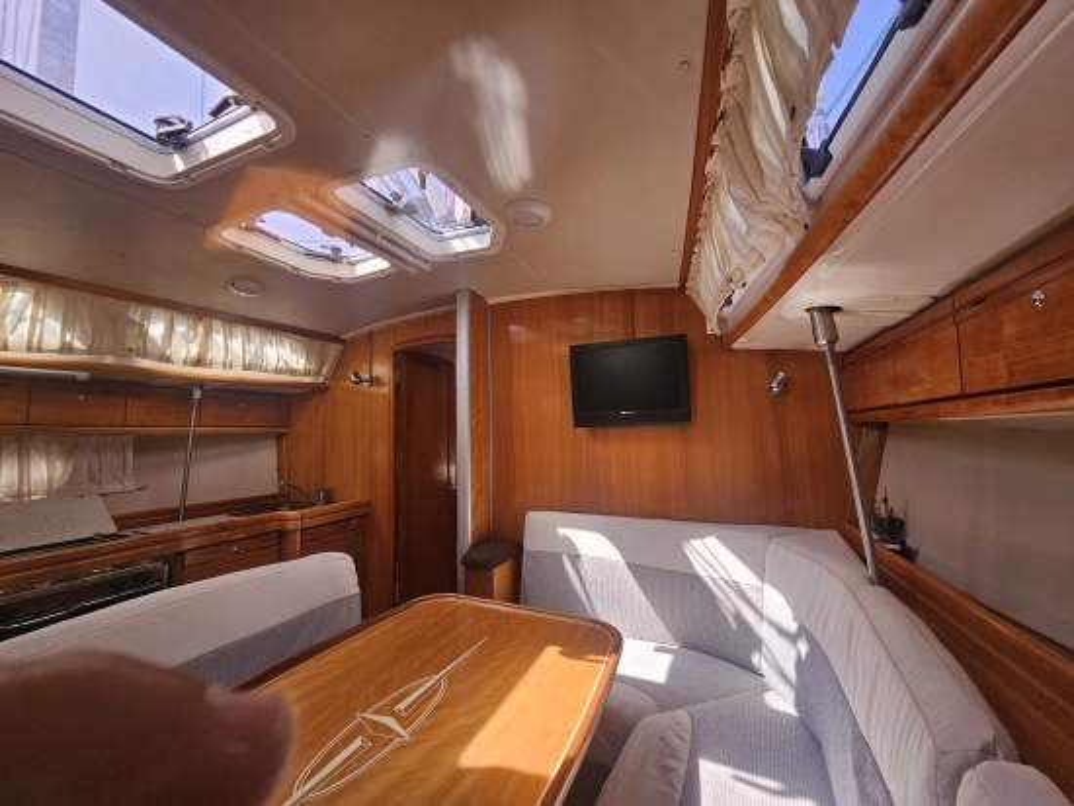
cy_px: 403
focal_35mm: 13
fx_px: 404
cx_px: 537
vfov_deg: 90.0
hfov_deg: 106.2
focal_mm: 2.2
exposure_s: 1/299
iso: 64
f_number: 2.2
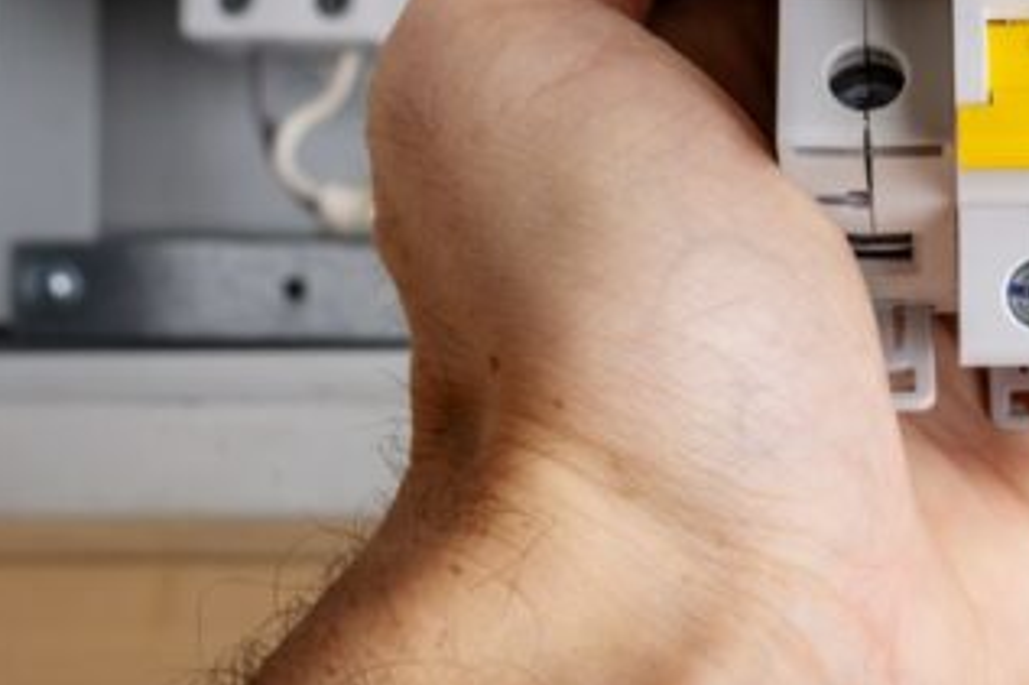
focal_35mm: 138
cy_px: -136
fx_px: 3942
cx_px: 967
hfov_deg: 14.7
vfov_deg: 9.8
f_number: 10
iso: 100
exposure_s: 1/160
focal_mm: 38
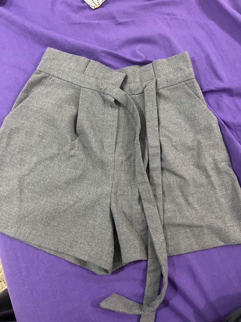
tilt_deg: -74.5
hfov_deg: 53.1
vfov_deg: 67.3
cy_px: 161
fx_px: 241
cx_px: 120
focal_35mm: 26
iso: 500
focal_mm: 5.7
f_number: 1.5
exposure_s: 1/46
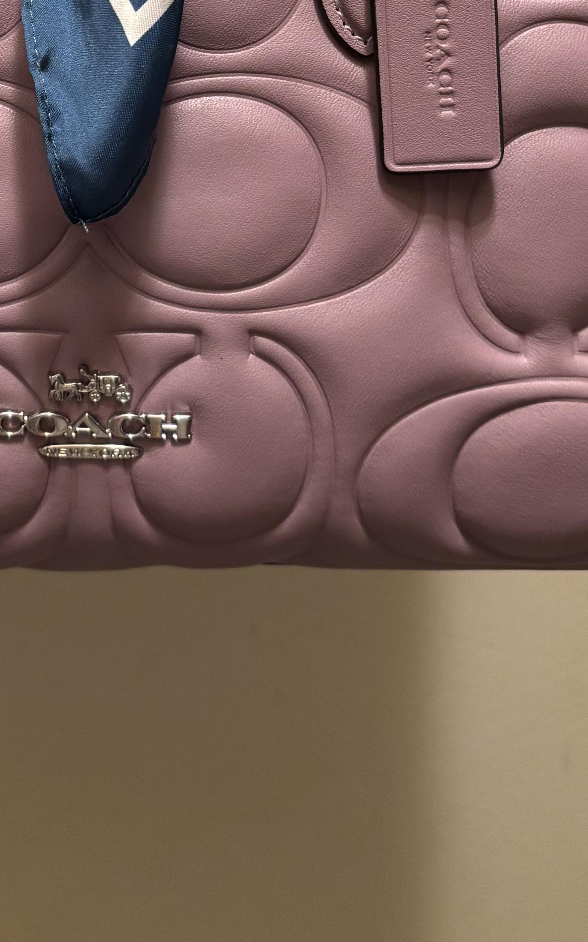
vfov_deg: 29.2
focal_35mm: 64
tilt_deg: -16.6
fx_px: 1641
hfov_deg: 19.9
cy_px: -71
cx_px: 41
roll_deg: +1.8
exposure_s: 1/60
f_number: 1.6
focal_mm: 5.96
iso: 320
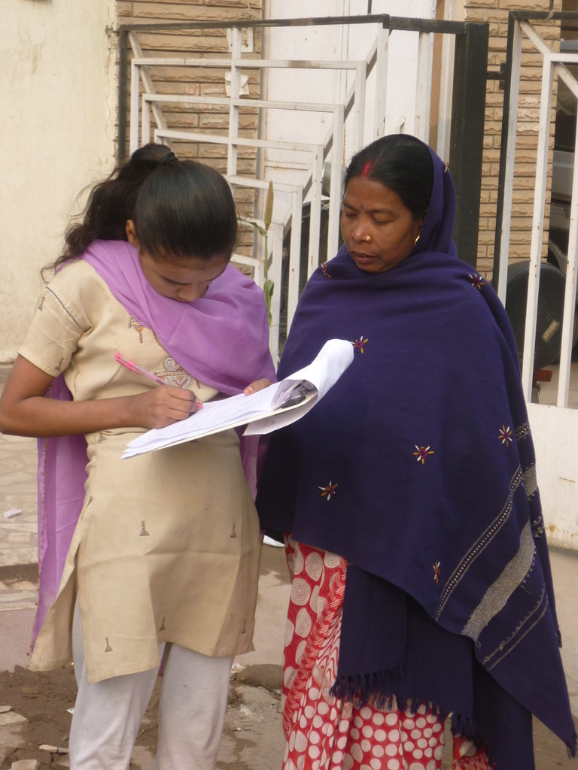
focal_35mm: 88
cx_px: 289
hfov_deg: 16.8
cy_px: 385
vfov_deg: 22.3
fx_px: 1959
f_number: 5.1
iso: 80
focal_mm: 15.7
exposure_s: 1/125
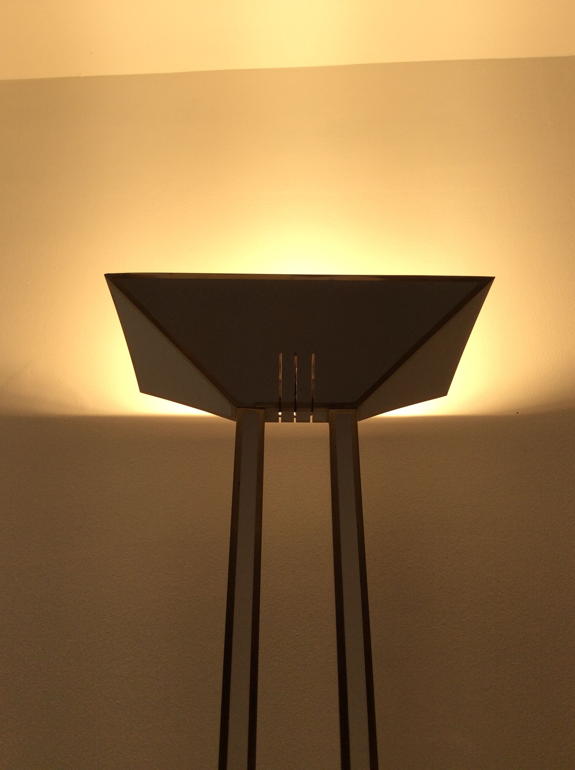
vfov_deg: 56.9
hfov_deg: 44.1
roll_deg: -0.3
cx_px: 288
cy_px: 385
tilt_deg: +31.3
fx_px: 711
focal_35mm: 32
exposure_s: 1/338
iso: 32
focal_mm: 3.3
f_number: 2.4
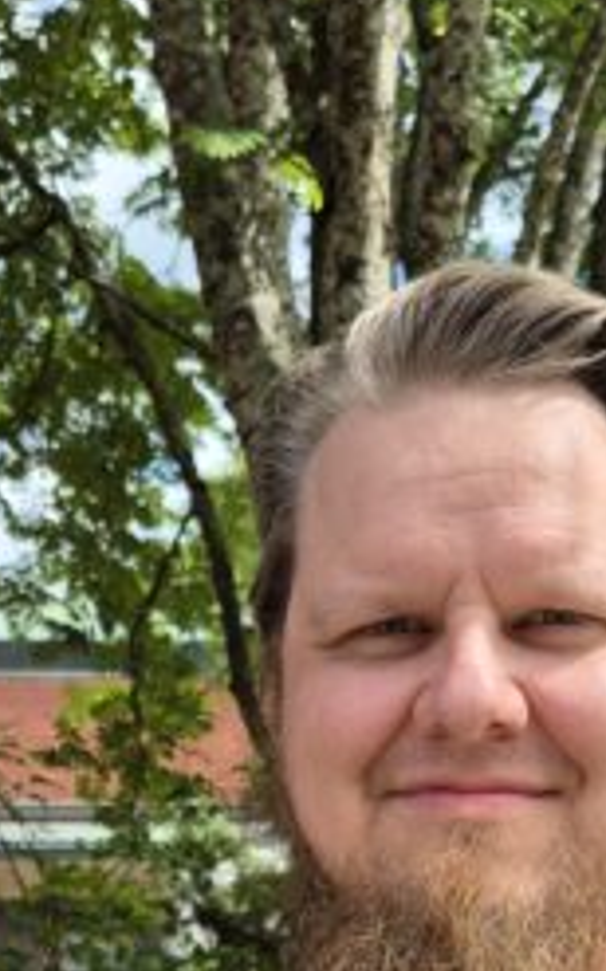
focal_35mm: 76
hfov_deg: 17.1
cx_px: 327
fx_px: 2012
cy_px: 1014
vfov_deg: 25.5
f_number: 1.8
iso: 25
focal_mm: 5.4
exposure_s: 1/696
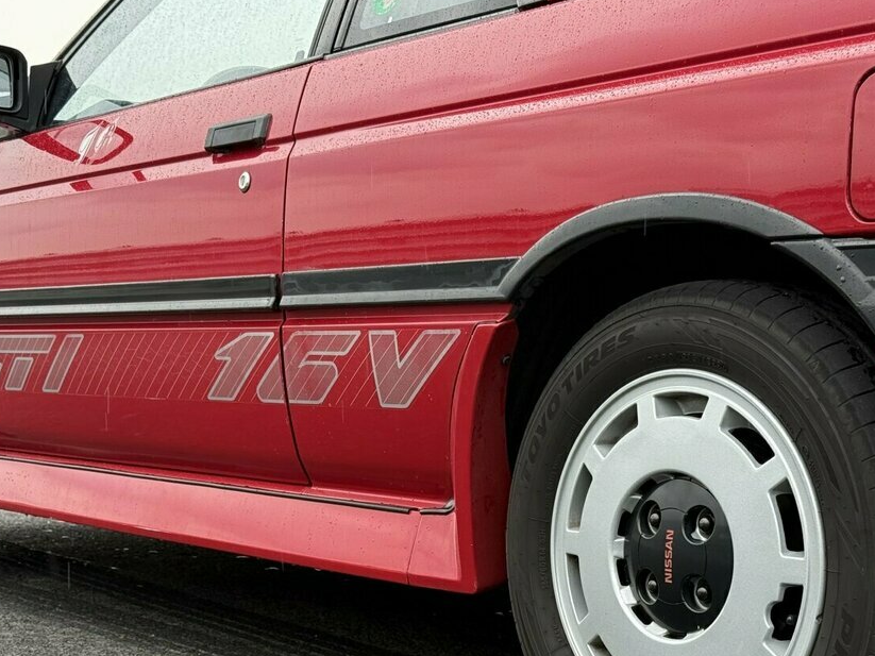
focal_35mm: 70
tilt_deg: -3.5
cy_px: 456
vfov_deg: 20.9
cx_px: 367
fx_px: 1769
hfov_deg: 27.7
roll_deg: -0.3
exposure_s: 1/229
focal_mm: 6.76
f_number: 1.78
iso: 100
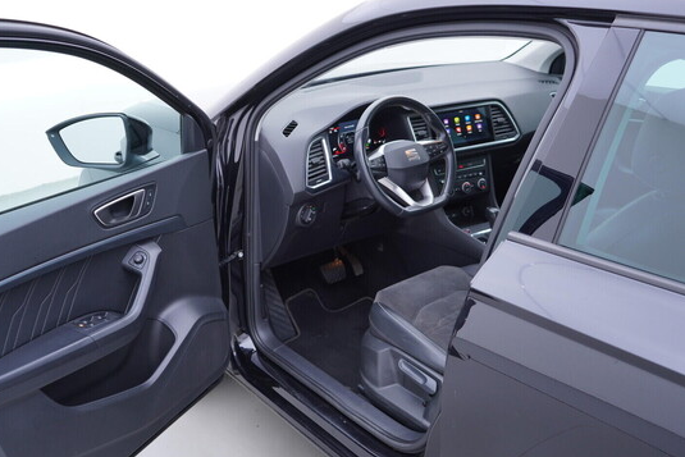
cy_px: 232
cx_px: 335
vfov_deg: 36.0
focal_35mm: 37
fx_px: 704
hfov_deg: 51.9
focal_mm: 24
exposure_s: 1/40
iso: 125
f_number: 2.8
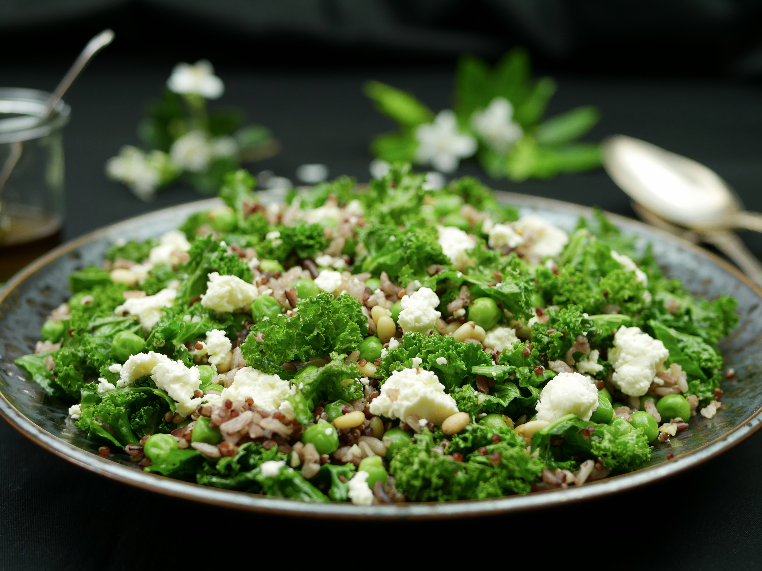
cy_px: 290
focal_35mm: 51
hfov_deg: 37.5
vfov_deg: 28.6
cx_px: 380
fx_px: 1123
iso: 200
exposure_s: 1/250
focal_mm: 25
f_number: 2.8
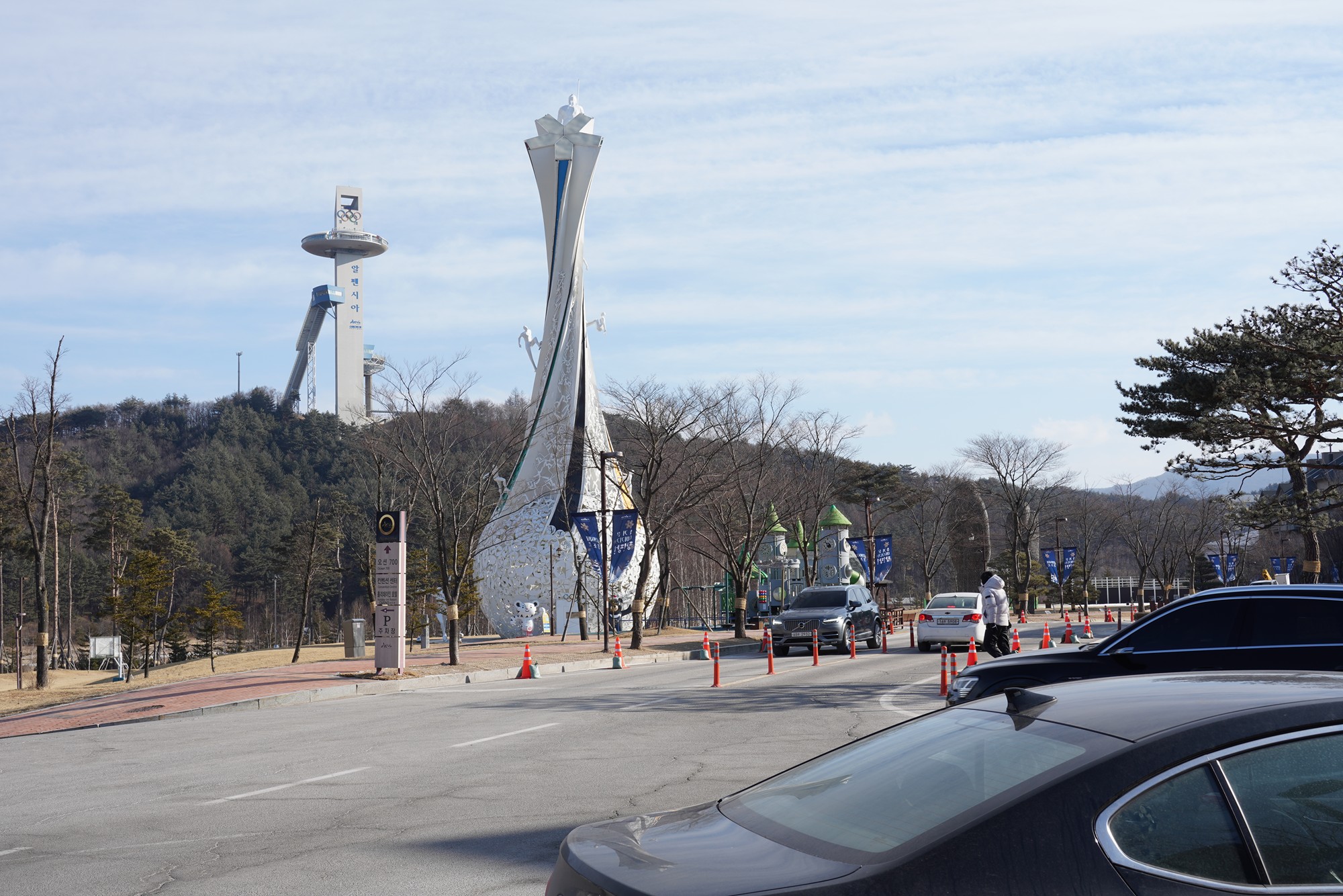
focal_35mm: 43
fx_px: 1604
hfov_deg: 45.4
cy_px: 448
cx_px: 672
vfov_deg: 31.2
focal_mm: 43
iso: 100
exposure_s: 1/100
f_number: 13
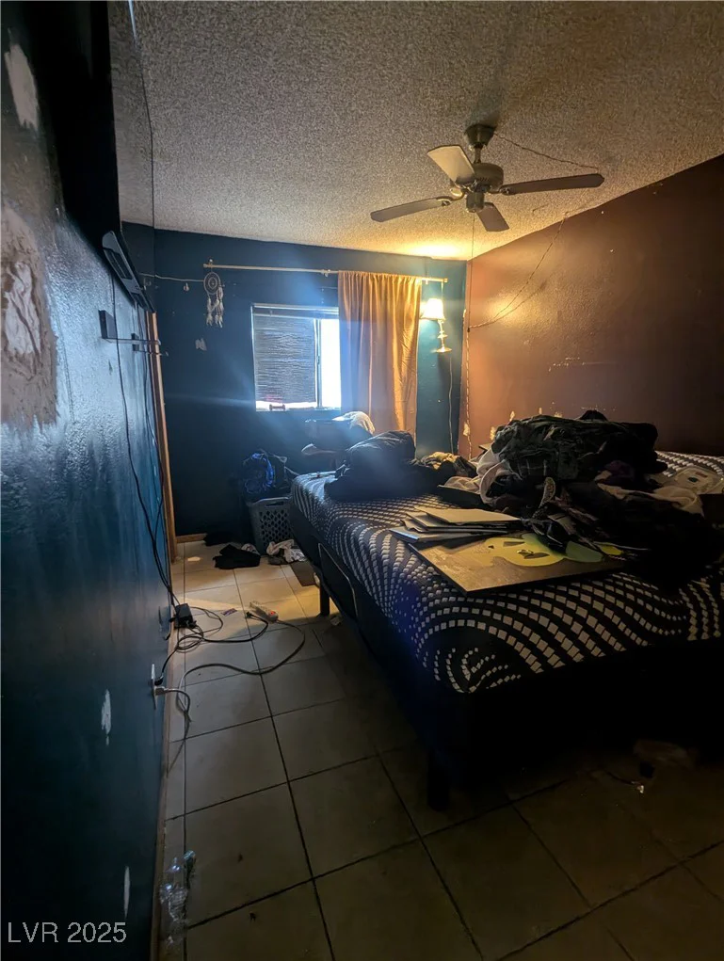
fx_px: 445
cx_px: 362
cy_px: 480
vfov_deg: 94.4
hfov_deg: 78.3
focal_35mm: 16
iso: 337
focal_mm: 2.35
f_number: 2.2
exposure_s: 1/24
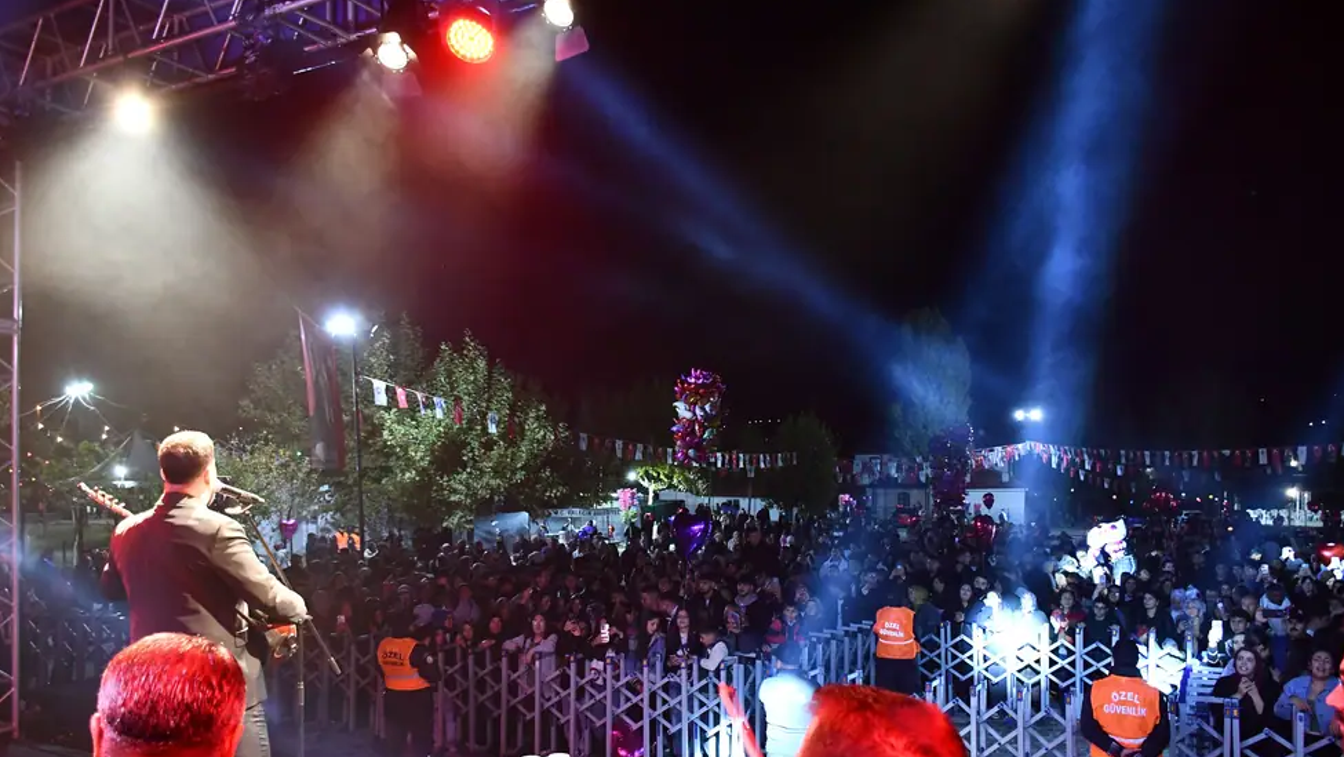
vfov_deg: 40.0
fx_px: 1034
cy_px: 457
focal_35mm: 29
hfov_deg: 66.1
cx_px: 667
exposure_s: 1/125
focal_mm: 18
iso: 3200
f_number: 3.5
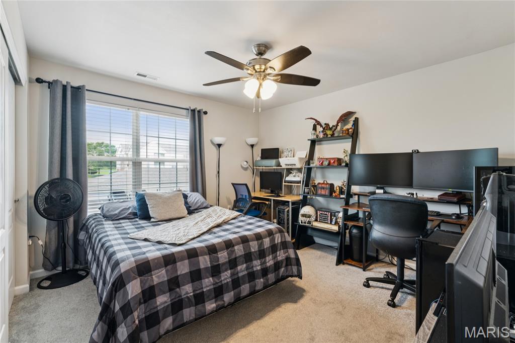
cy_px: 172
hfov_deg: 97.1
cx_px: 258
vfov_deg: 74.1
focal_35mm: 16
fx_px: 227
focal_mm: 15.9
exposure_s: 1/3.33
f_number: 13
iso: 320
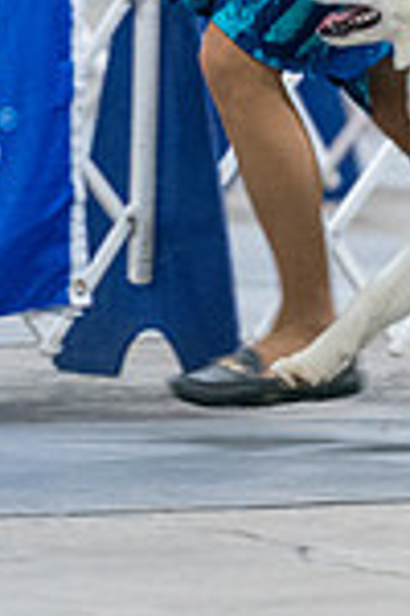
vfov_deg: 2.7
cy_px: -138
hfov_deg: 1.8
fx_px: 13187
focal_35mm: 772
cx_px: 353
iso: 6400
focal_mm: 200
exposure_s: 1/250
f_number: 3.2
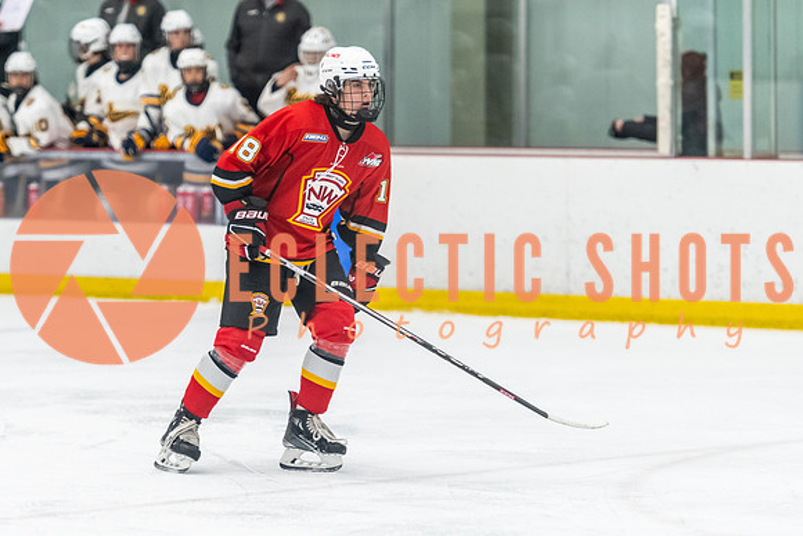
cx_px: 320
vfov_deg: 6.4
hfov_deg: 9.6
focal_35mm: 213
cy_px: 326
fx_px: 4759
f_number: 2.8
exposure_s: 1/800
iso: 3200
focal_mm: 150
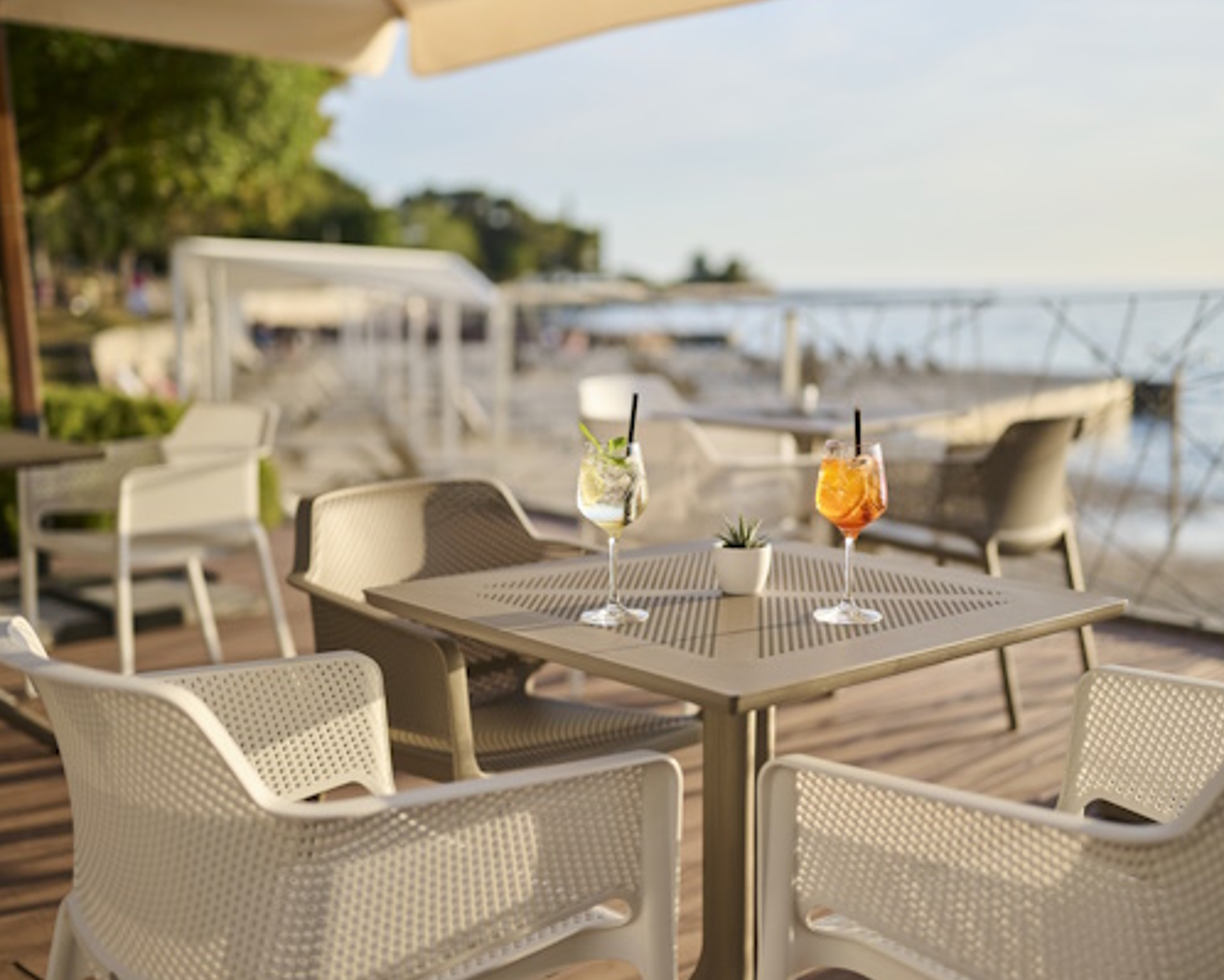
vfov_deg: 34.9
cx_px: 664
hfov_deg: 42.8
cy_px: 478
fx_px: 1559
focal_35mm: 43
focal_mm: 35
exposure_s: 1/8000
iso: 64
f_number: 1.2
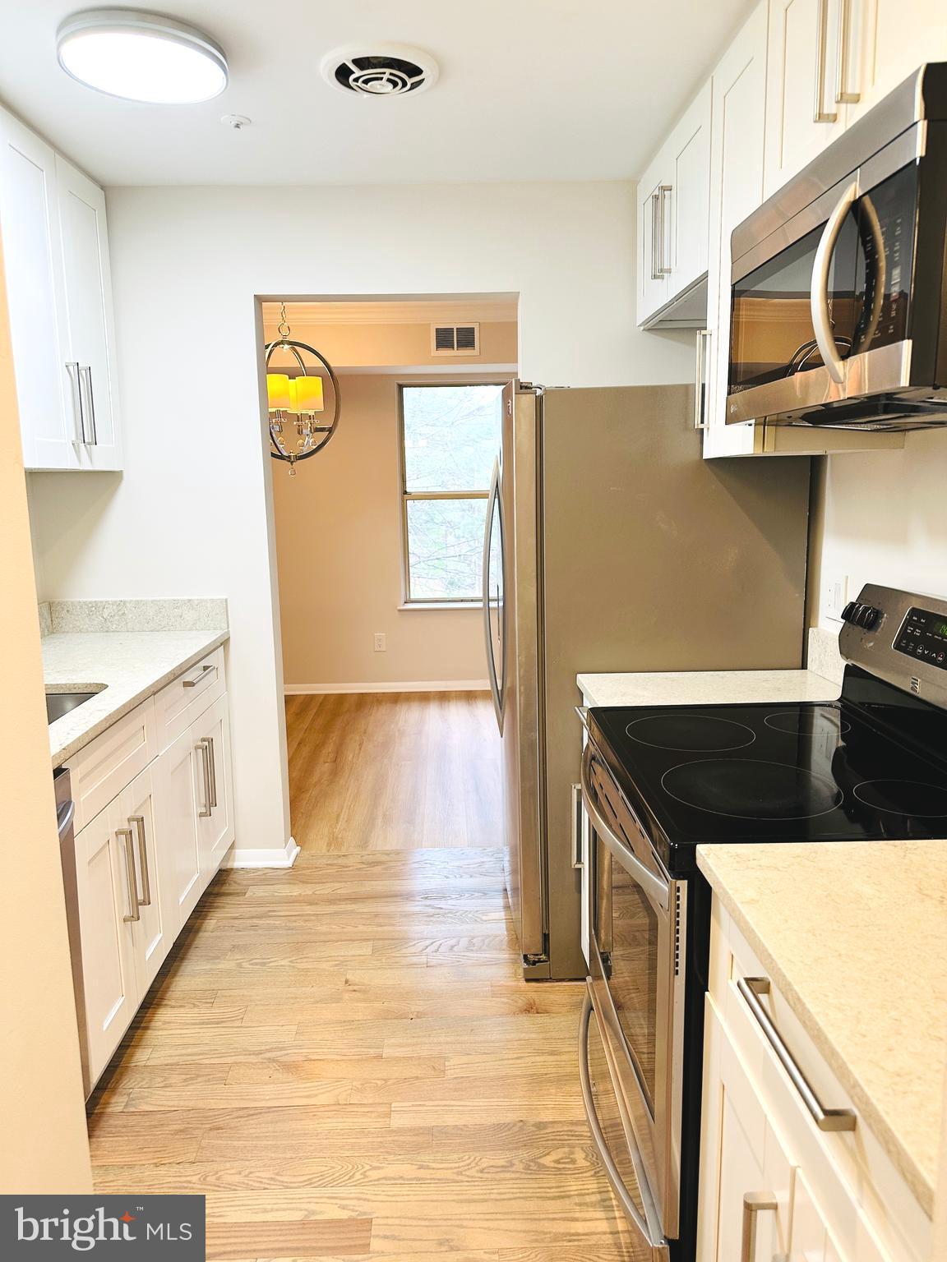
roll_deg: +0.1
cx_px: 474
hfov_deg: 56.8
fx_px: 875
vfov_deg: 71.6
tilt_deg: -7.7
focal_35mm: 24
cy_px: 631
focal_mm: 6.86
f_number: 1.78
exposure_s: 1/60
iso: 125
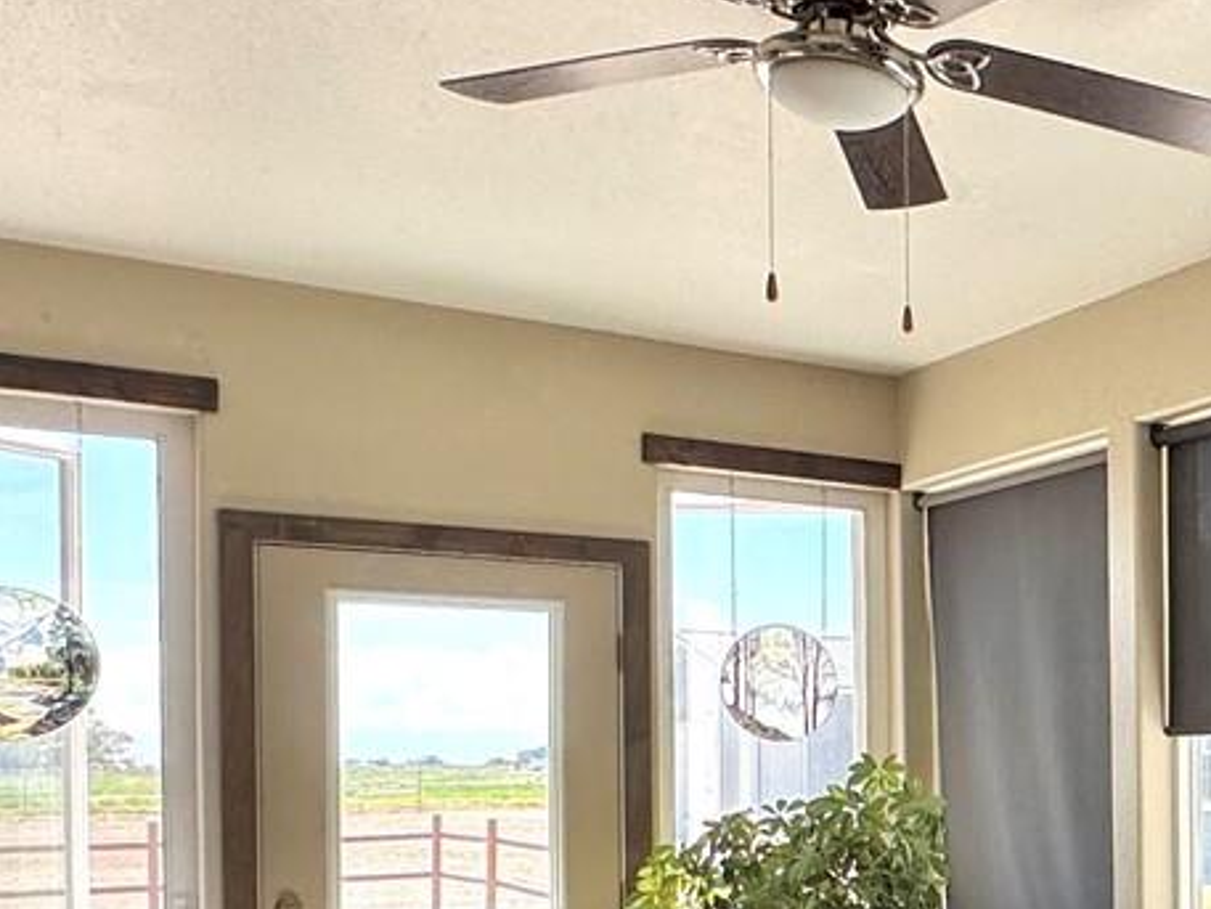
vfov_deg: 28.8
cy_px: 769
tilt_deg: -1.3
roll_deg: +0.1
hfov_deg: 32.4
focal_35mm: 49
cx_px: 1439
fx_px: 1715
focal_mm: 2.22
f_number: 2.2
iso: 40
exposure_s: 1/162
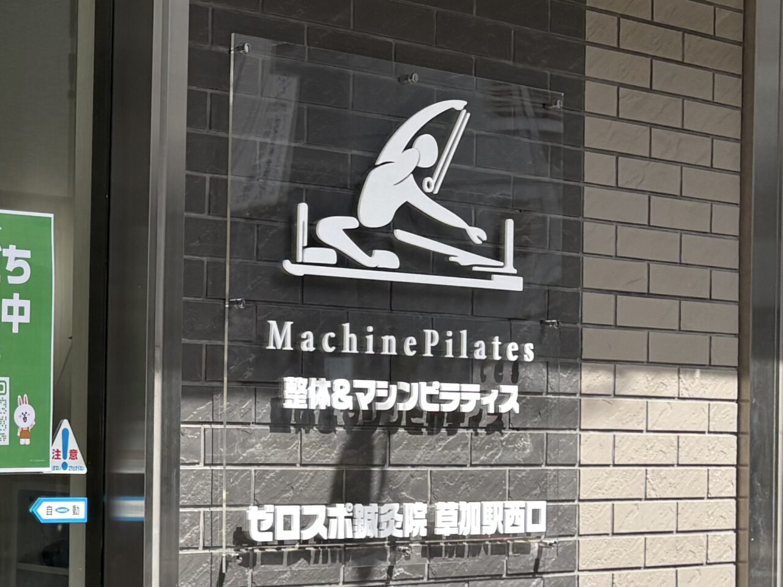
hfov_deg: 67.3
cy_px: 294
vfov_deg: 53.1
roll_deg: -1.1
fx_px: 588
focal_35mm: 26
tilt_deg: +1.1
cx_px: 392
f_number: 1.6
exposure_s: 1/1393
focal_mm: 5.96
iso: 50
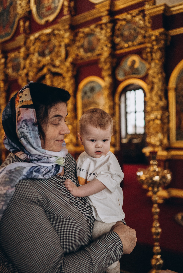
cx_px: 92
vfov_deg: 54.4
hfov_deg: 37.9
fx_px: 267
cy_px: 136
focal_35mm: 35
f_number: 1.8
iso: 2000
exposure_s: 1/200
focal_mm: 35
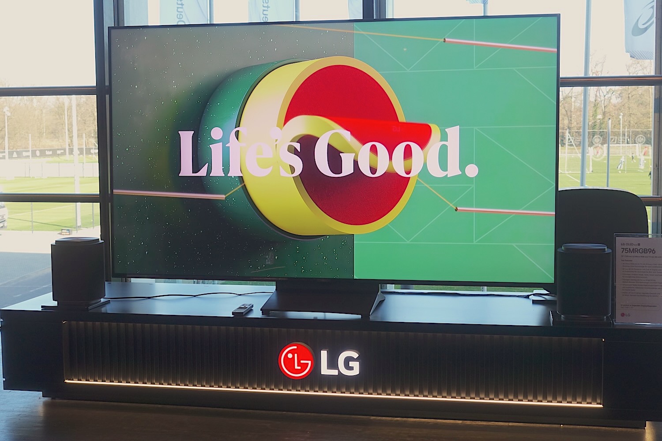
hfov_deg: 35.6
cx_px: 331
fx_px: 1030
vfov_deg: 24.2
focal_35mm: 56
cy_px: 220
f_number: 5
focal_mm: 20.43
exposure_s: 1/100
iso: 200
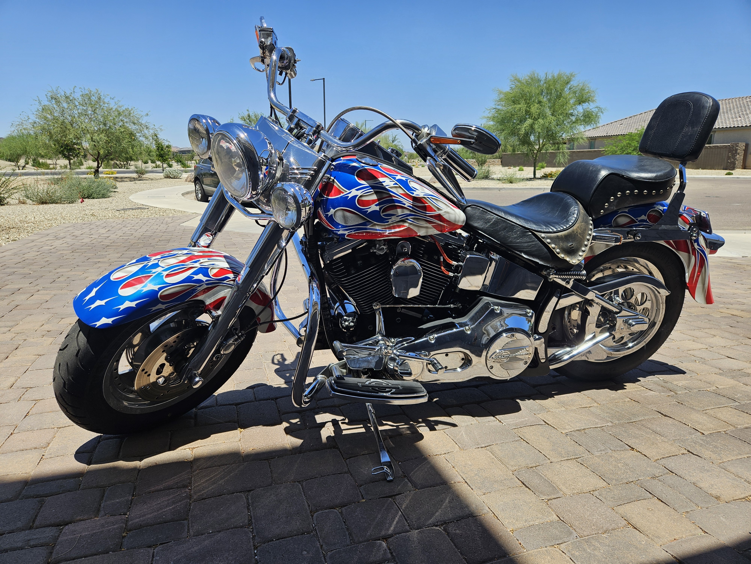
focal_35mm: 23
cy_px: 282
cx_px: 376
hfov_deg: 73.9
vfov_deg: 58.9
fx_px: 499
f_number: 1.8
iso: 25
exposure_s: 1/1628
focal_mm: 5.4
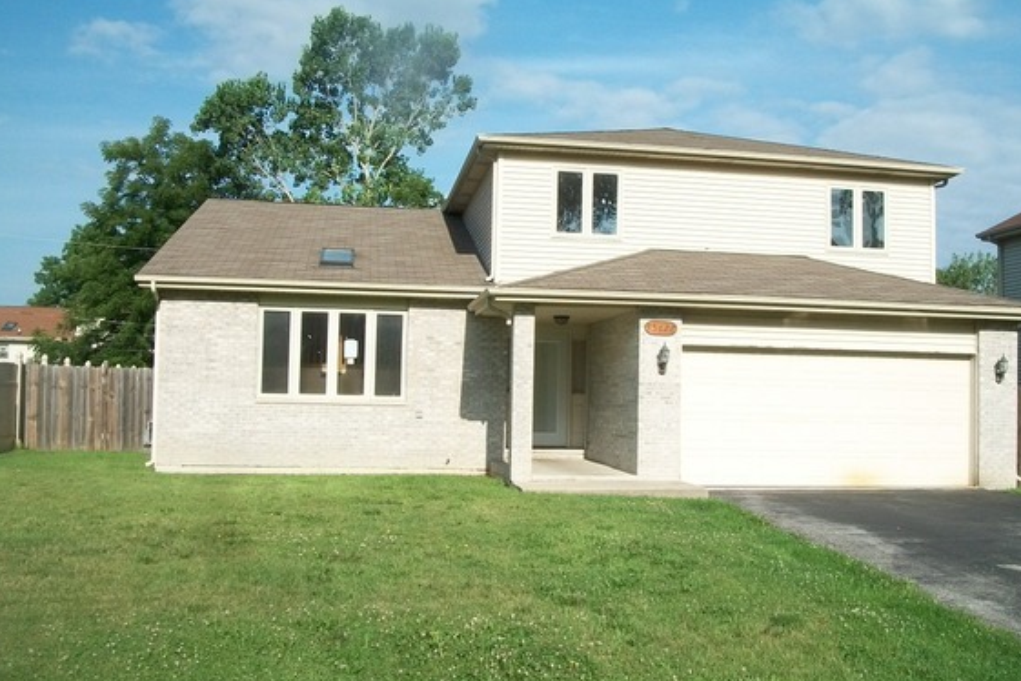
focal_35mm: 38
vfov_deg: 35.0
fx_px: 1078
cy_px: 377
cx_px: 577
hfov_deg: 50.6
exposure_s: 1/400
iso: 80
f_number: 5.5
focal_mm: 5.7
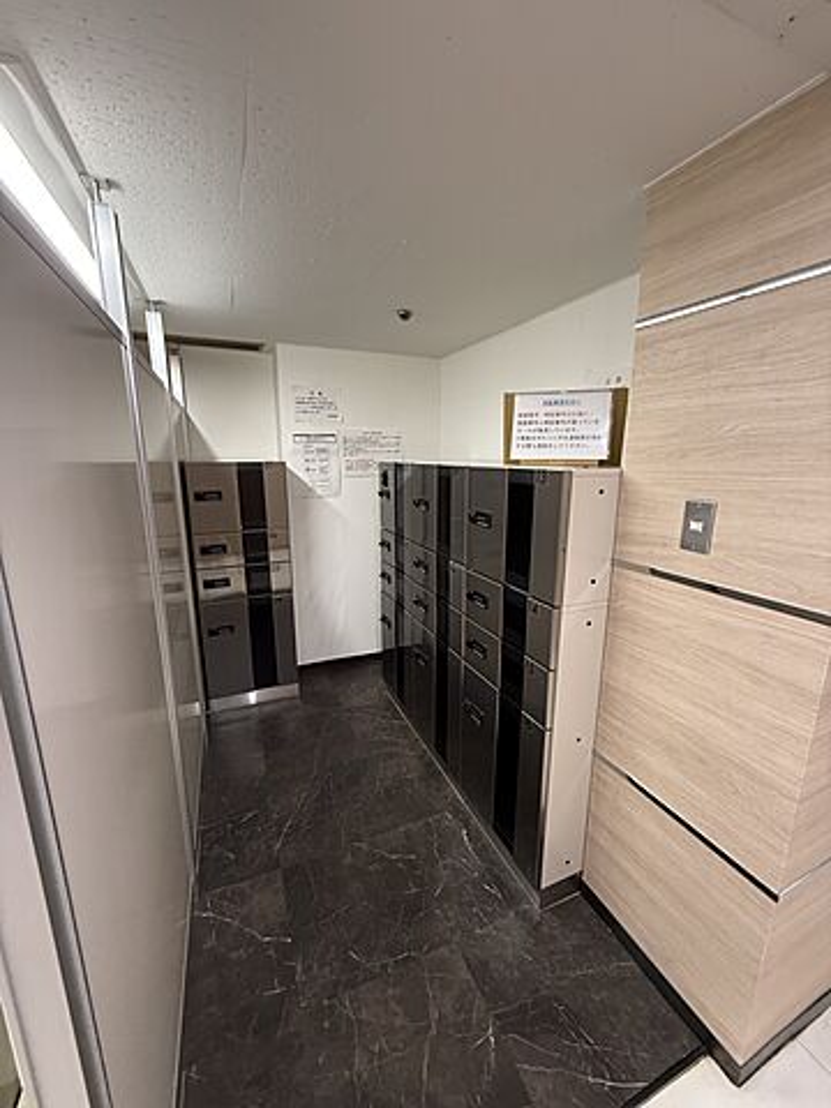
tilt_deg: -10.9
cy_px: 554
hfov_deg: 85.7
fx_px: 448
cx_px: 416
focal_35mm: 14
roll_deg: +0.0
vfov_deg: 102.1
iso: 250
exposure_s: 1/60
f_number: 2.2
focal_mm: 2.22
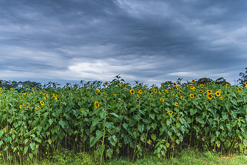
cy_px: 82
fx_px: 278
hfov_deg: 47.9
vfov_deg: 33.0
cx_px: 124
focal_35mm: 40
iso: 200
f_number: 5.6
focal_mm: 27
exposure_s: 1/1.25
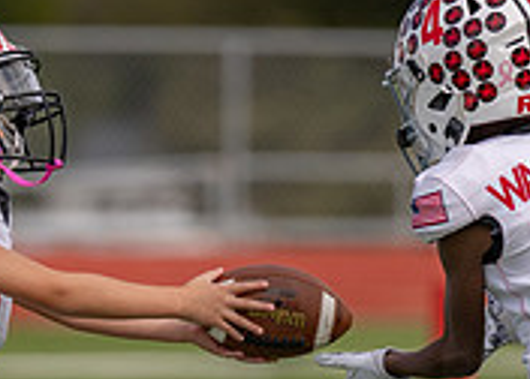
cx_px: 163
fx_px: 13844
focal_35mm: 919
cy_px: 497
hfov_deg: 2.2
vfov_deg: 1.6
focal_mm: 200
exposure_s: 1/4000
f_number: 2.8
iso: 160
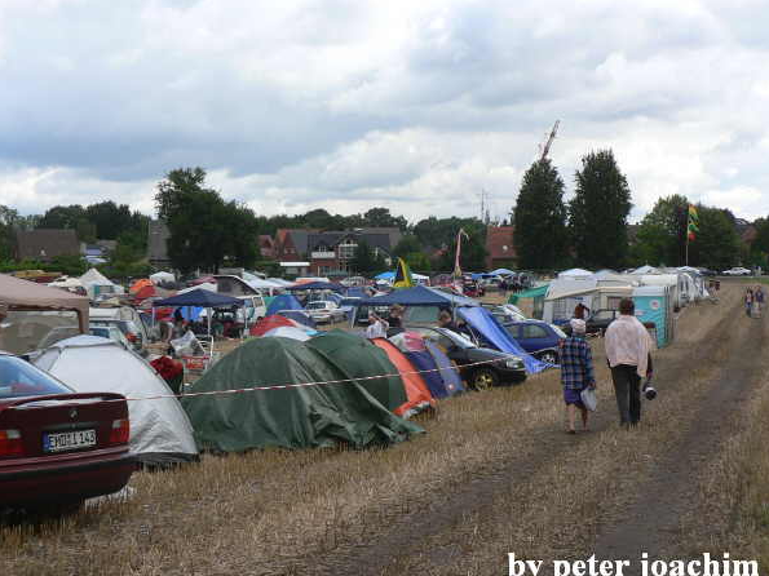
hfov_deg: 32.7
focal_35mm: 59
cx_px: 387
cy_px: 291
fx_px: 1310
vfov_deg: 24.8
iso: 64
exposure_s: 1/400
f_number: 4
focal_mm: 9.9
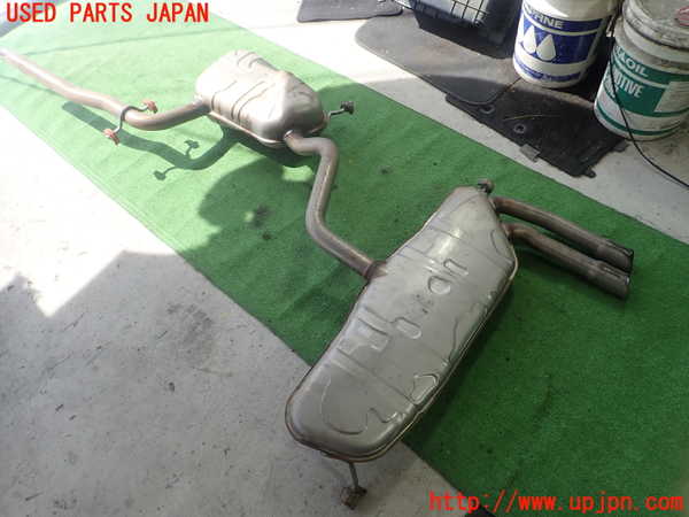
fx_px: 498
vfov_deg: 54.9
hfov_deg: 69.4
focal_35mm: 25
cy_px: 258
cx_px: 344
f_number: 2.8
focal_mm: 4.5
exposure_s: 1/60
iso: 100
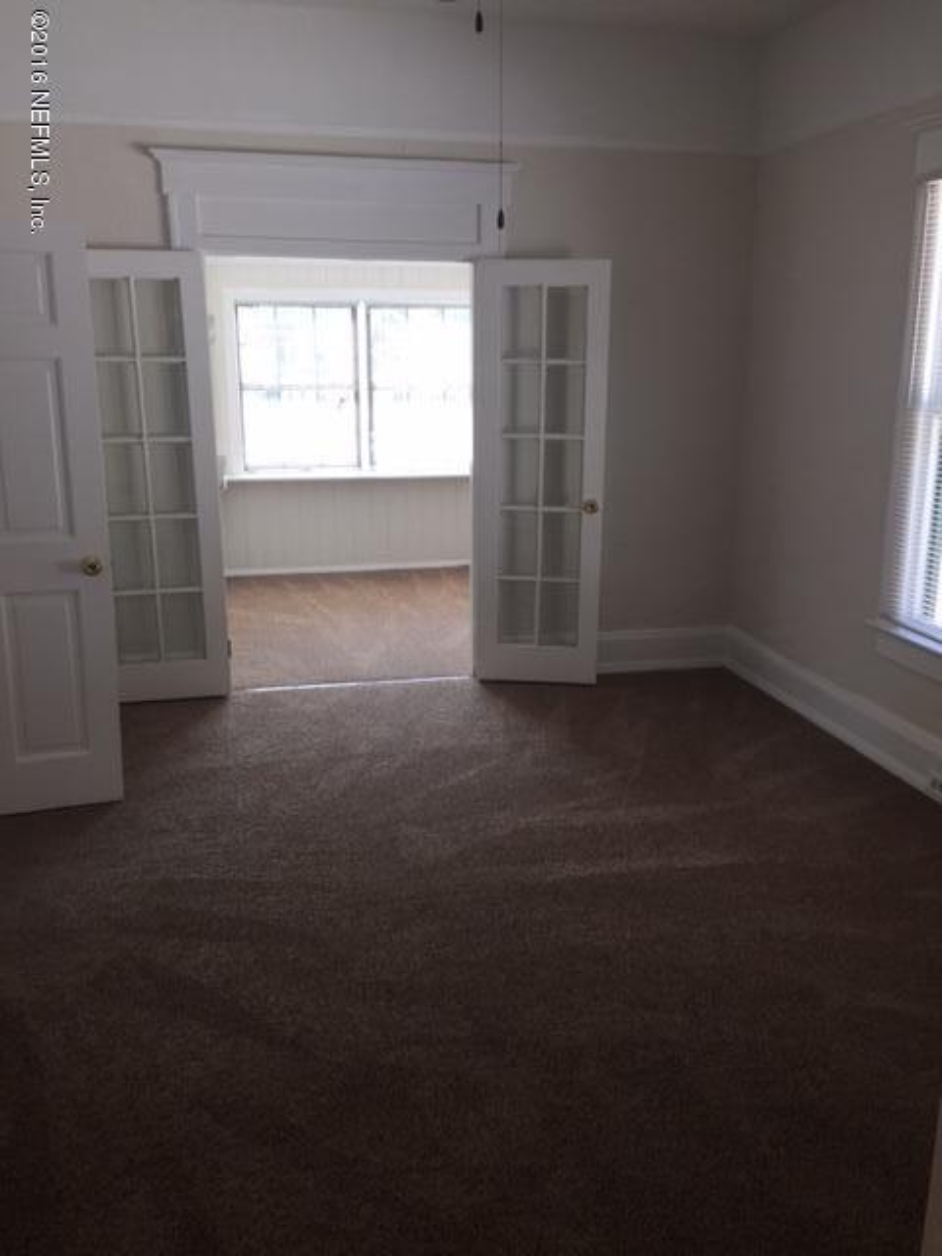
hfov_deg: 48.2
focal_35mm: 29
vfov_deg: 61.7
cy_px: 628
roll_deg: -0.2
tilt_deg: -12.7
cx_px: 471
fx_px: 1052
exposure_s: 1/120
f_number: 2.2
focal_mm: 4.15
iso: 40
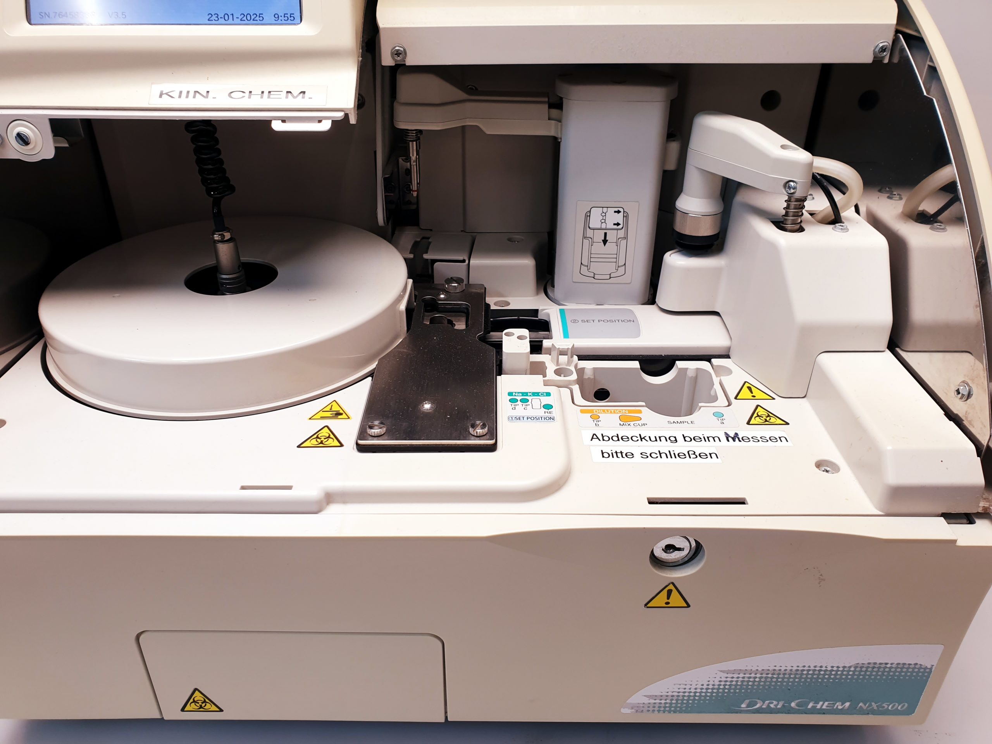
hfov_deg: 67.3
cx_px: 496
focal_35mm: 26
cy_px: 372
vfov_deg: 53.1
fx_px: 745
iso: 50
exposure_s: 1/50
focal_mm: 4.3
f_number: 2.4
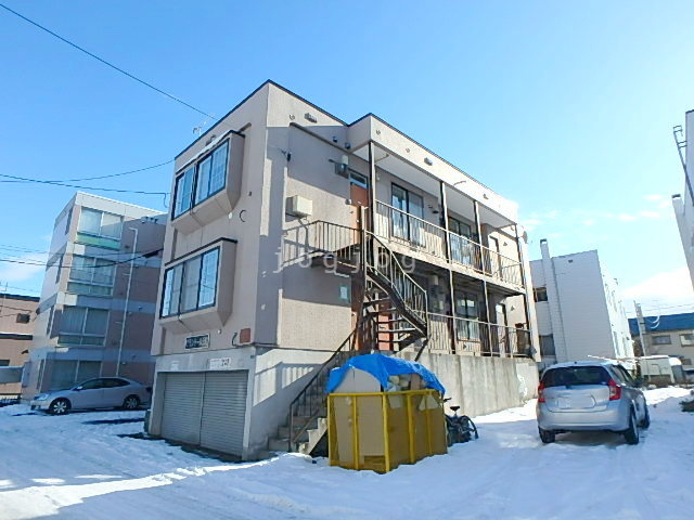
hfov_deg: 79.0
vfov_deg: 63.4
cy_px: 260
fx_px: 421
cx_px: 347
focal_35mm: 21
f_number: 3.5
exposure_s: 1/1000
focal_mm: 3.7
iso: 125
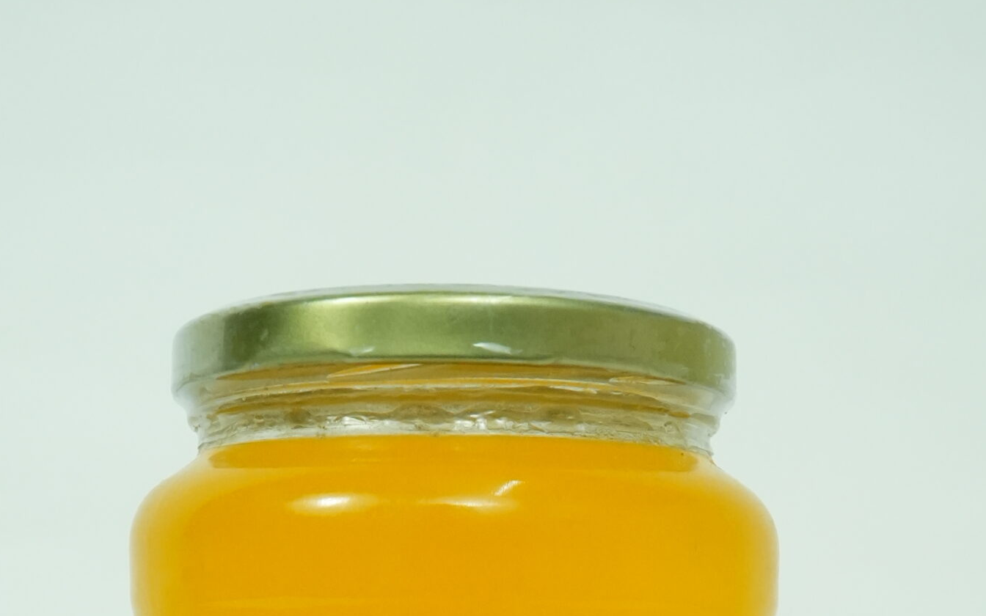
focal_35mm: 66
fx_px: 1774
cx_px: 469
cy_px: 883
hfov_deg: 31.1
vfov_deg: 17.9
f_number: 9
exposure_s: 1/100
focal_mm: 23
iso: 4000
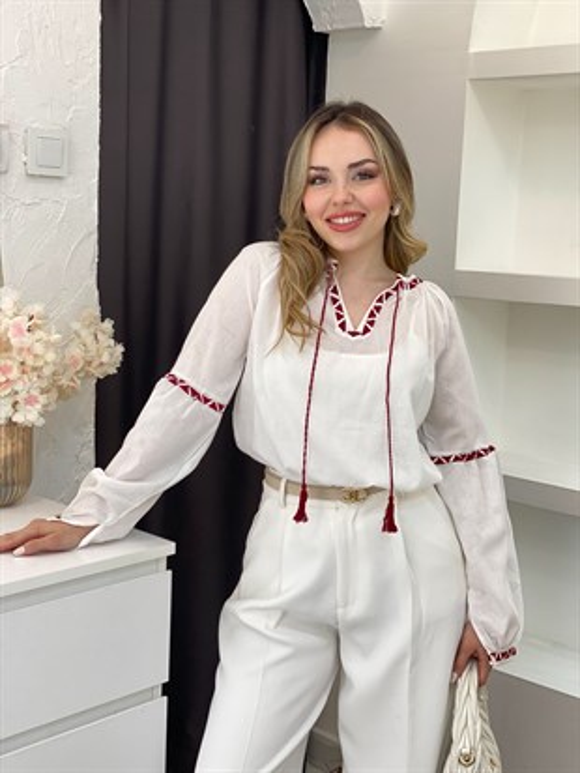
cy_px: 386
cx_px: 290
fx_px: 1161
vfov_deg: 36.8
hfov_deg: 28.0
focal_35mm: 52
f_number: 2
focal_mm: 6
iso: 32
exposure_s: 1/100
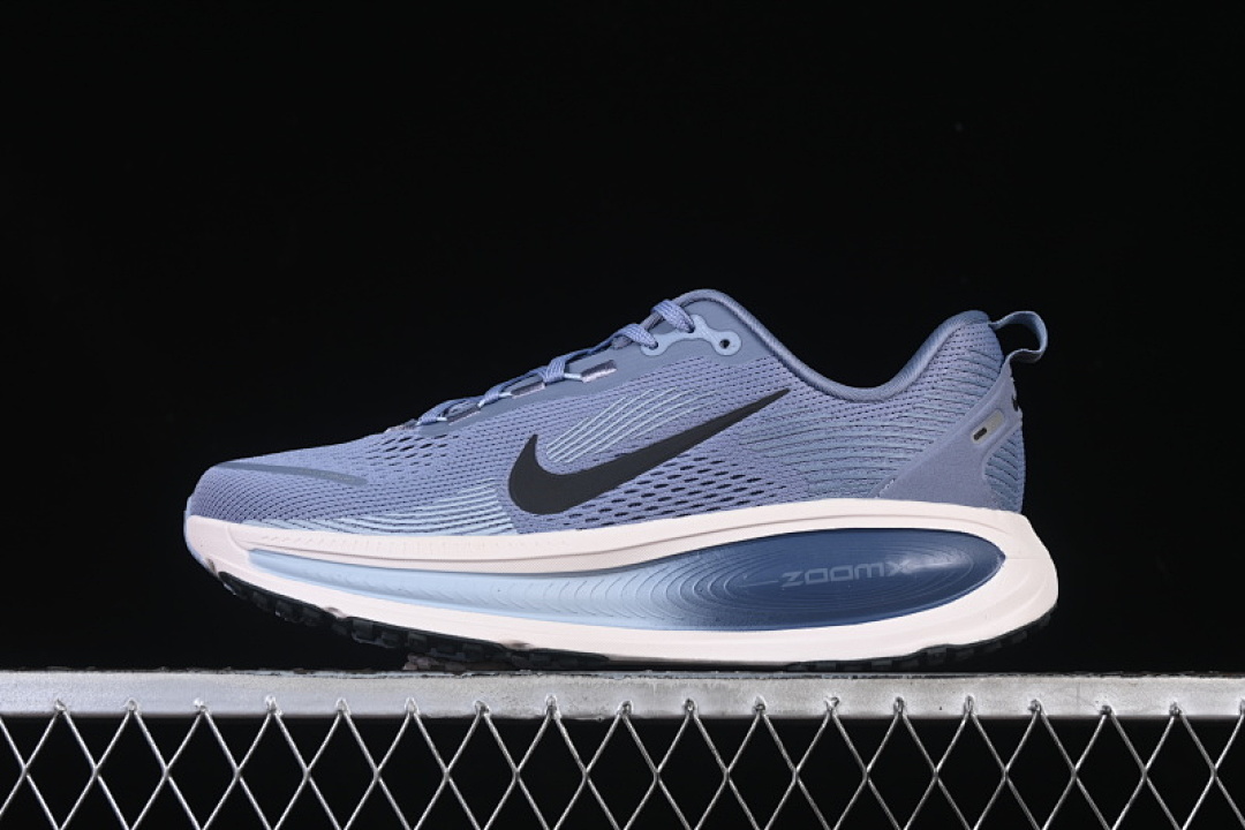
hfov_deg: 27.0
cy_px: 415
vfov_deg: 18.2
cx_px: 622
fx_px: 2594
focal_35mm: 75
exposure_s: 1/80
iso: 160
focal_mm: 50
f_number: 8
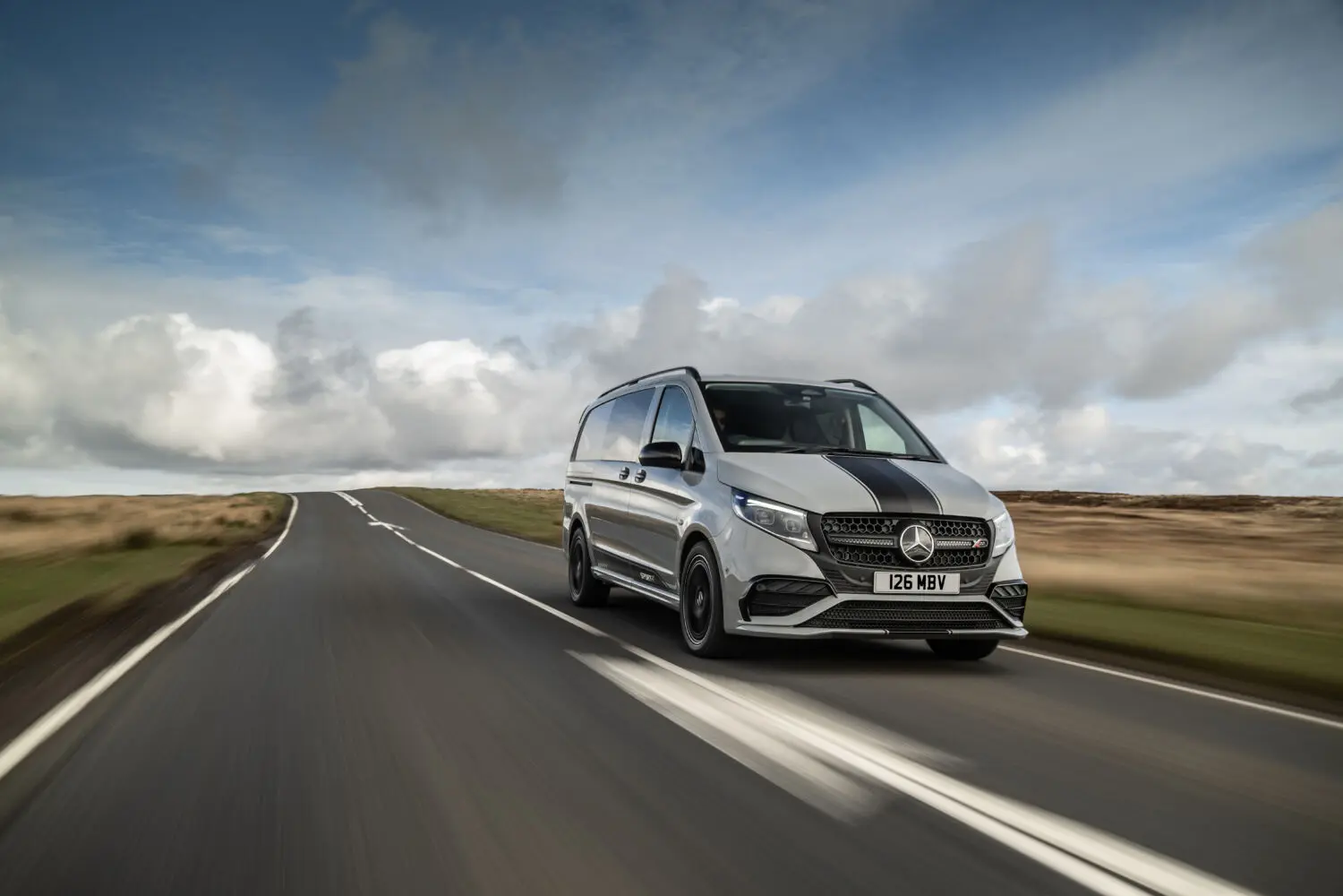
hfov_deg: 61.9
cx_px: 672
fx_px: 1119
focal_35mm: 30
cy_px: 448
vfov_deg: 43.6
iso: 32
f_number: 5.6
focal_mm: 30
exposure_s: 1/10
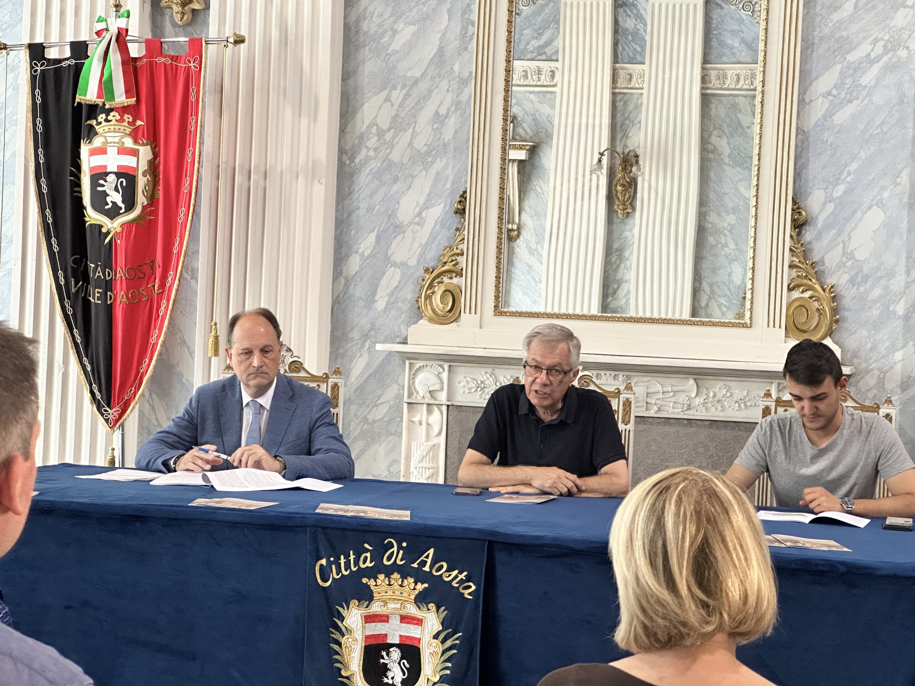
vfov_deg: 19.1
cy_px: 343
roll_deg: -2.0
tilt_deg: -0.5
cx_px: 458
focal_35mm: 77
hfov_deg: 25.3
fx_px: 2035
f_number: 2.8
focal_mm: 9
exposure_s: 1/50
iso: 400
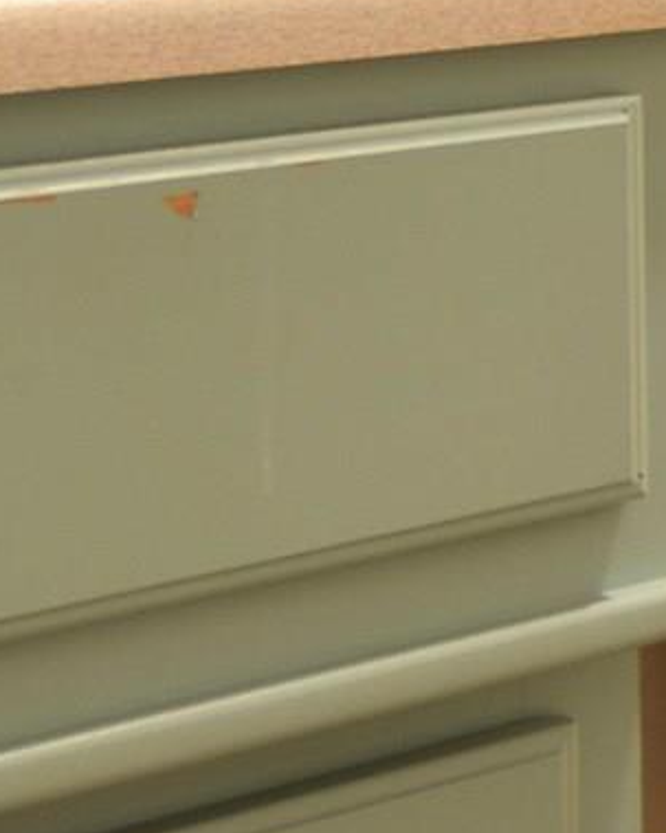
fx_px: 2810
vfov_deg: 16.3
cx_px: 1499
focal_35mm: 114
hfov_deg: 11.6
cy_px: -95
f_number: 3.5
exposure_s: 1/3
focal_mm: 10
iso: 100
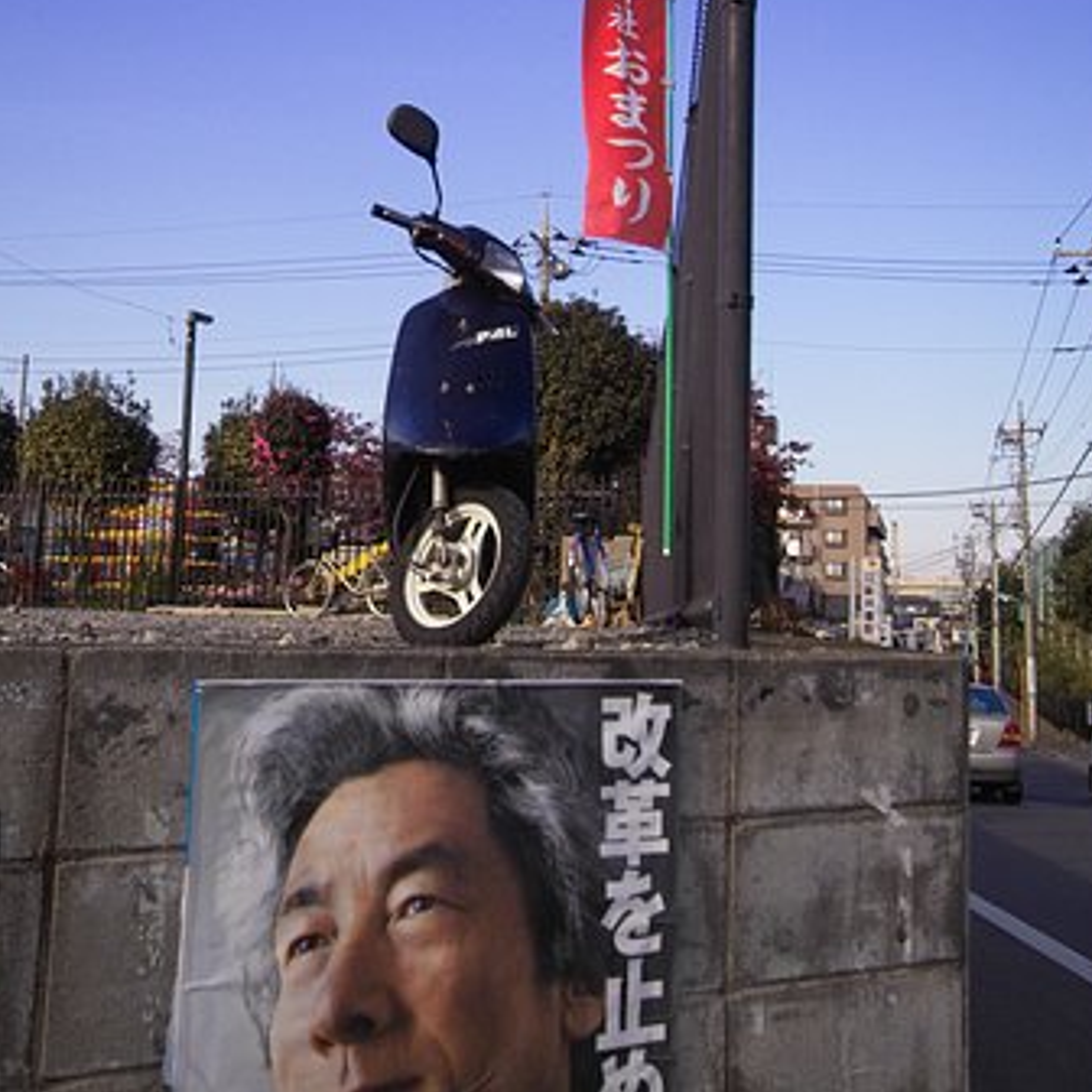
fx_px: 1570
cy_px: 419
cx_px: 551
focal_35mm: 44
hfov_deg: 38.3
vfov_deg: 38.1
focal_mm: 20
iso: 100
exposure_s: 1/125
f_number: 8
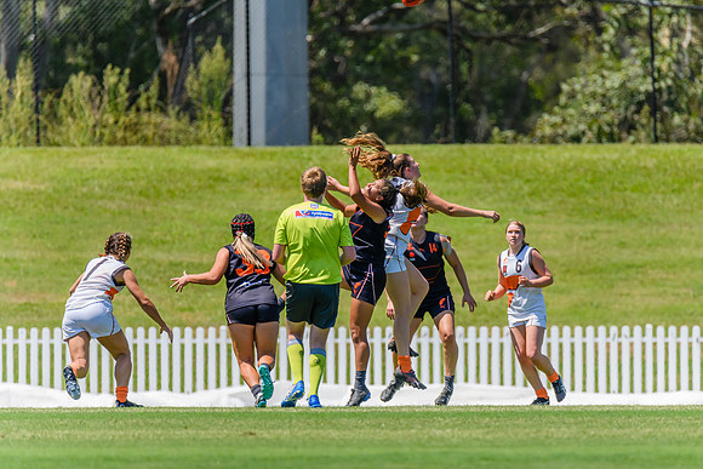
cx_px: 389
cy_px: 260
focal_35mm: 665
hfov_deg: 3.1
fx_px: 12983
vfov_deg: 2.1
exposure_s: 1/2000
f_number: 9
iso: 800
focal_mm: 600
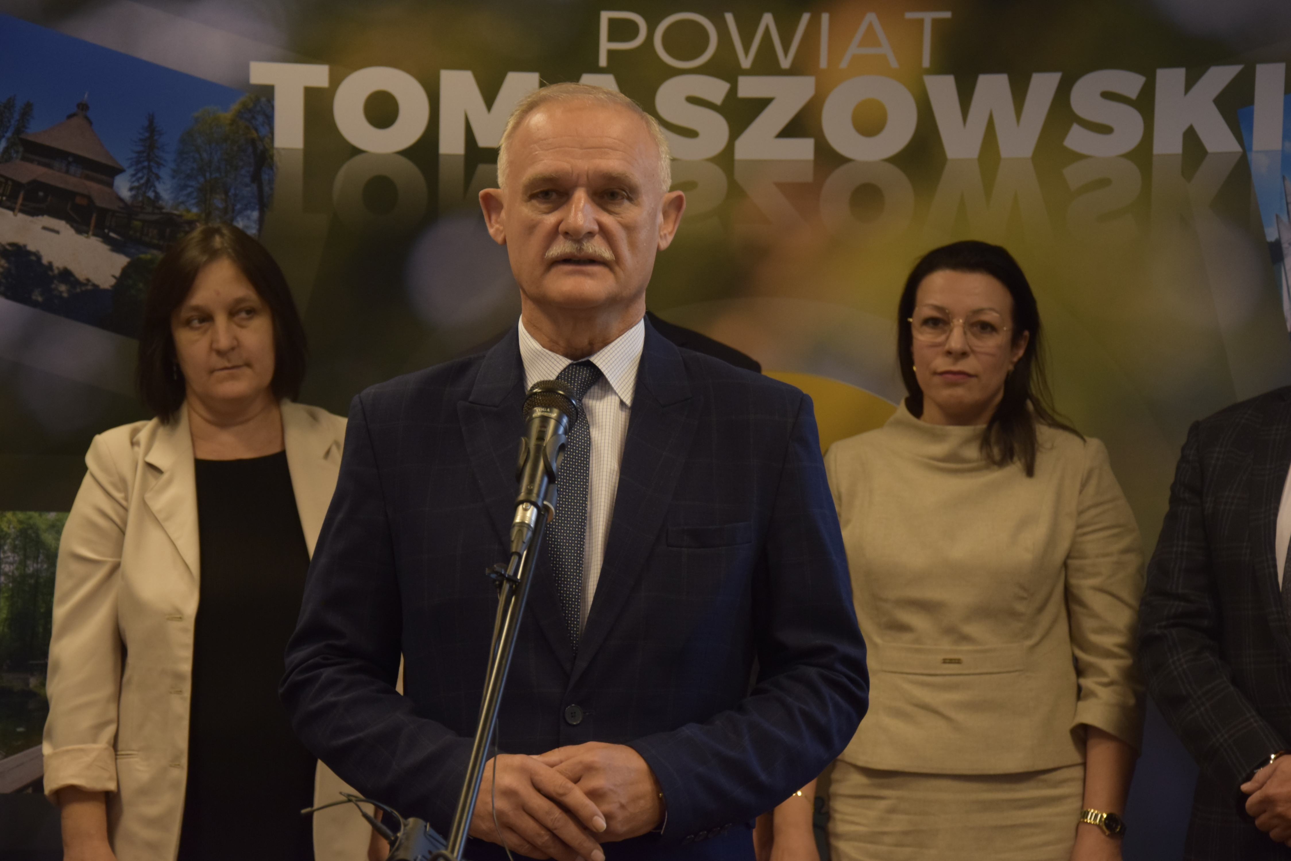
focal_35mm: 99
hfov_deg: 20.6
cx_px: 646
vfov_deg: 13.8
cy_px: 430
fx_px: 3551
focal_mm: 66
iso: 1100
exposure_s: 1/60
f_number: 5.3
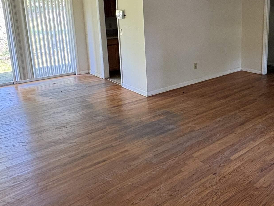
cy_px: 61
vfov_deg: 40.0
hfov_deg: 50.2
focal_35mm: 35
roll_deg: +1.7
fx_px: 277
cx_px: 209
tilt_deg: -11.1
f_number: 2.2
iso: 320
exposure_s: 1/60
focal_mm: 2.22
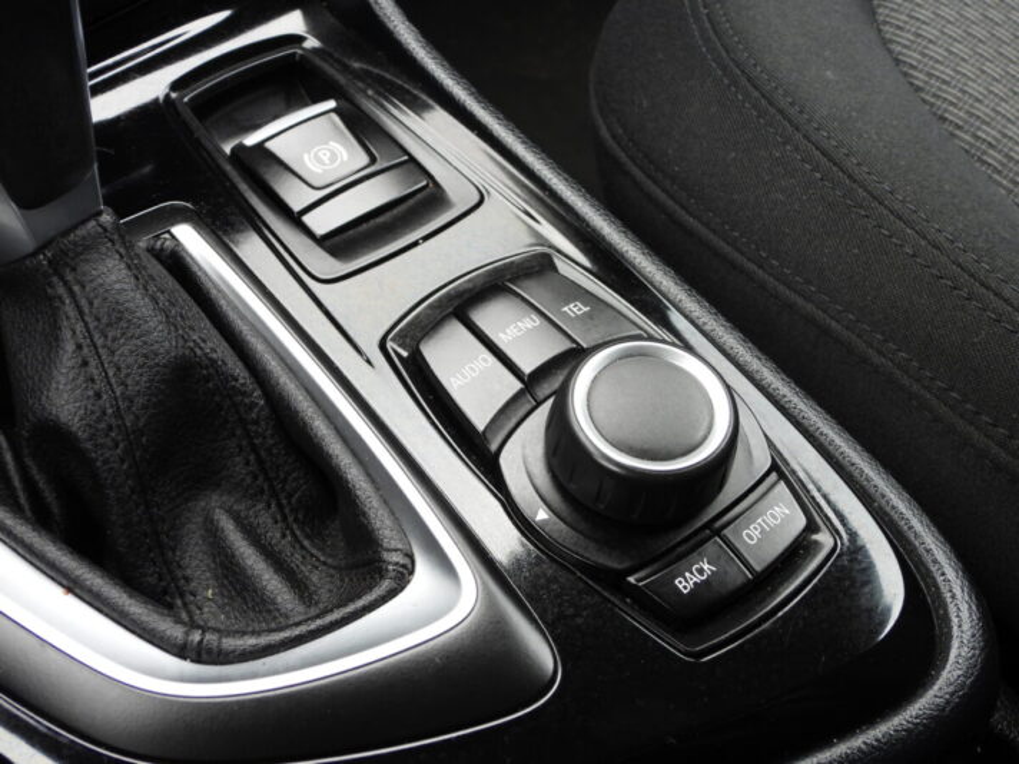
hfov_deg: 40.4
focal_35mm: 47
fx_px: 1384
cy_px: 382
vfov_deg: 30.9
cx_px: 510
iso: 180
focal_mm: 8.5
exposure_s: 1/30
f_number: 3.2
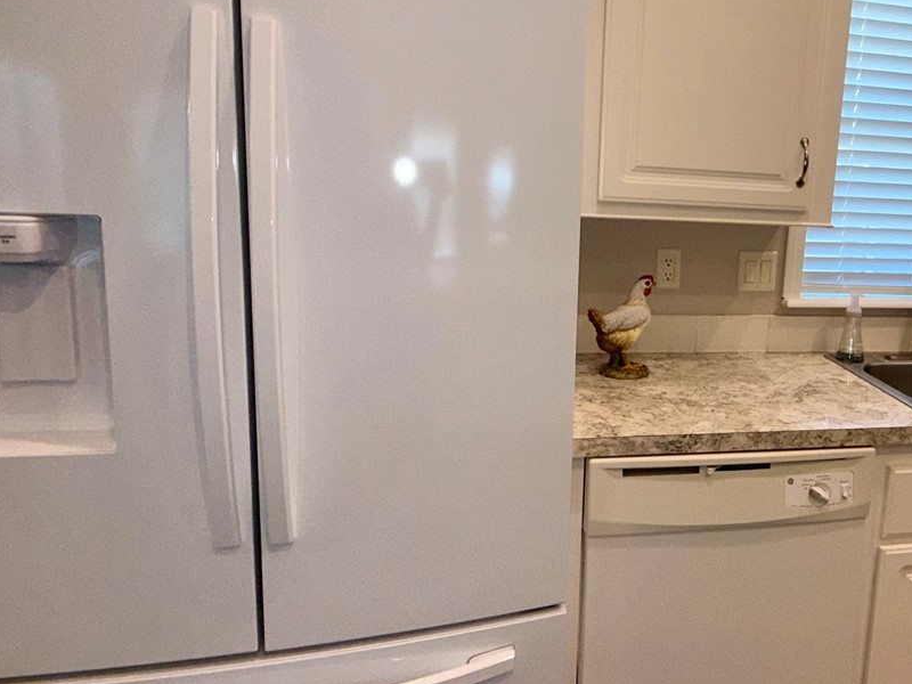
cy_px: 295
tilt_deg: -10.2
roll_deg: -3.7
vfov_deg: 49.6
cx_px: 689
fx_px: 738
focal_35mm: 28
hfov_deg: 59.9
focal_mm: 2.22
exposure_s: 1/122
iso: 50
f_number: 2.2
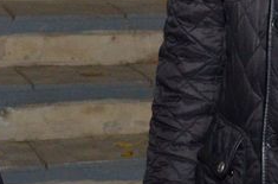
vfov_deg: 6.7
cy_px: -163
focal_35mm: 197
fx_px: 1516
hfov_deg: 10.3
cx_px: 324
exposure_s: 1/200
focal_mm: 22
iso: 1000
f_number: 3.8
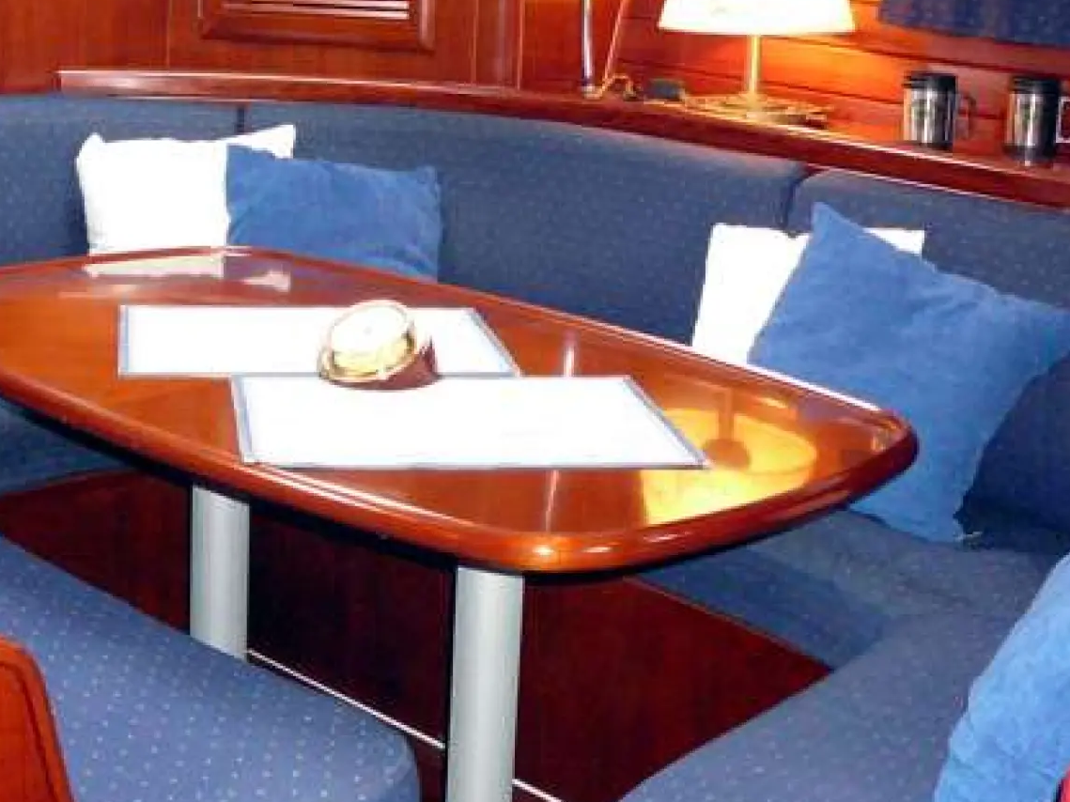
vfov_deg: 24.6
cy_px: 219
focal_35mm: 59
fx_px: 1824
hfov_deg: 32.7
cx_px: 494
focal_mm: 5.2
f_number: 2.8
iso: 400
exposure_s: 1/30
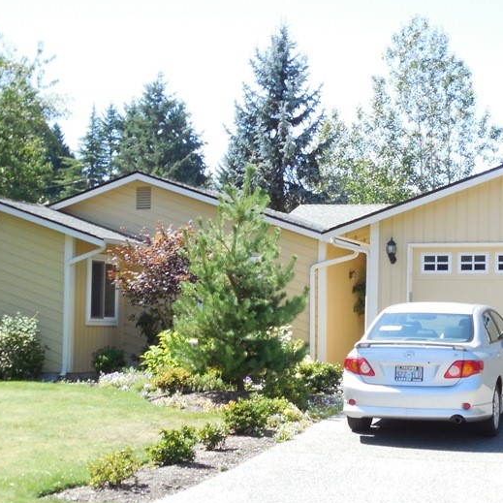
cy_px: 260
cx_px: 344
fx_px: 1233
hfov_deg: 22.9
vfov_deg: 23.1
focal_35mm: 75
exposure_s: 1/200
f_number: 3.9
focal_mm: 7.8
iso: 125
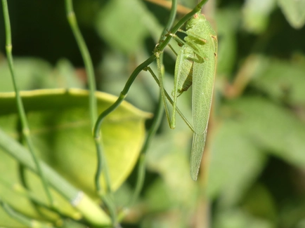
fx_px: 7793
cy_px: 88
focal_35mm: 885
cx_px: 110
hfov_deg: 2.2
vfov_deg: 1.7
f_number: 5.6
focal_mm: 107.6
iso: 80
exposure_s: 1/200
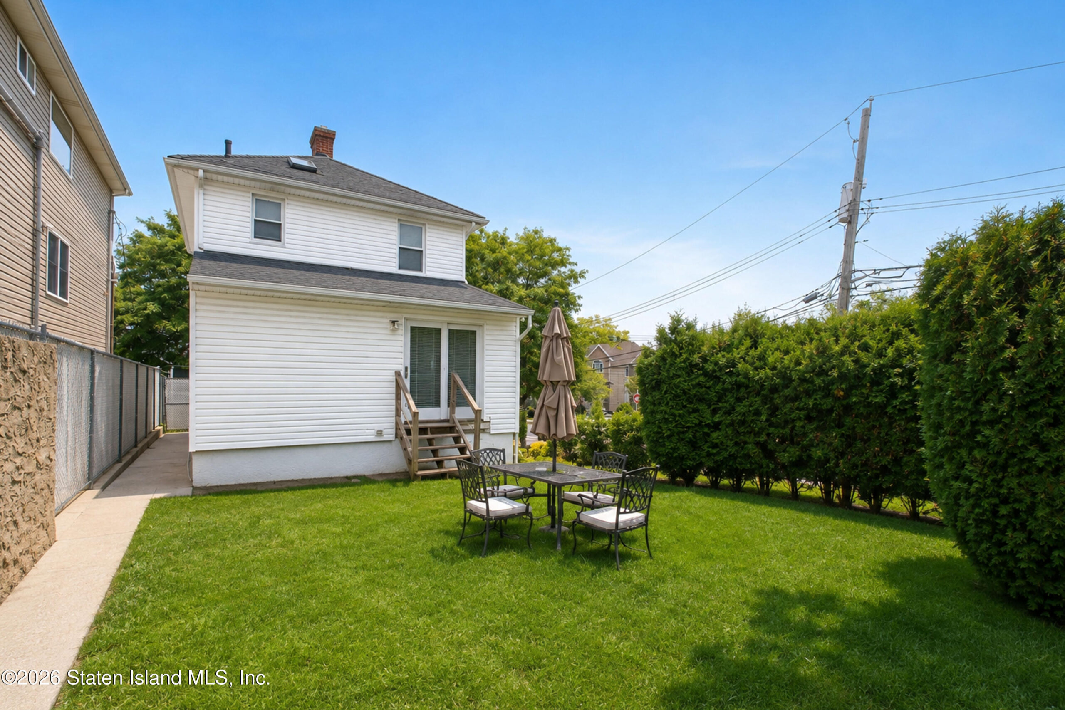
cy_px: 355
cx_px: 532
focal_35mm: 15
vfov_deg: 77.3
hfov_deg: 100.4
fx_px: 444
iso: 400
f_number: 10
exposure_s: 1/250
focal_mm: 10
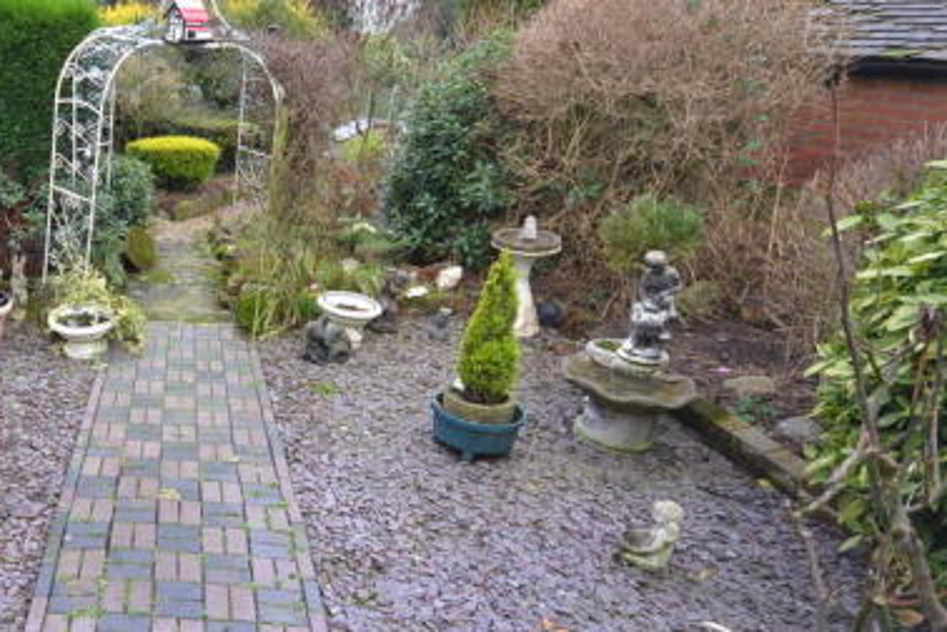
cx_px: 147
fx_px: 684
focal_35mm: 26
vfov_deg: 49.5
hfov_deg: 61.6
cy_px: 347
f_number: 4.5
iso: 400
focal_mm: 10
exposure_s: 1/80
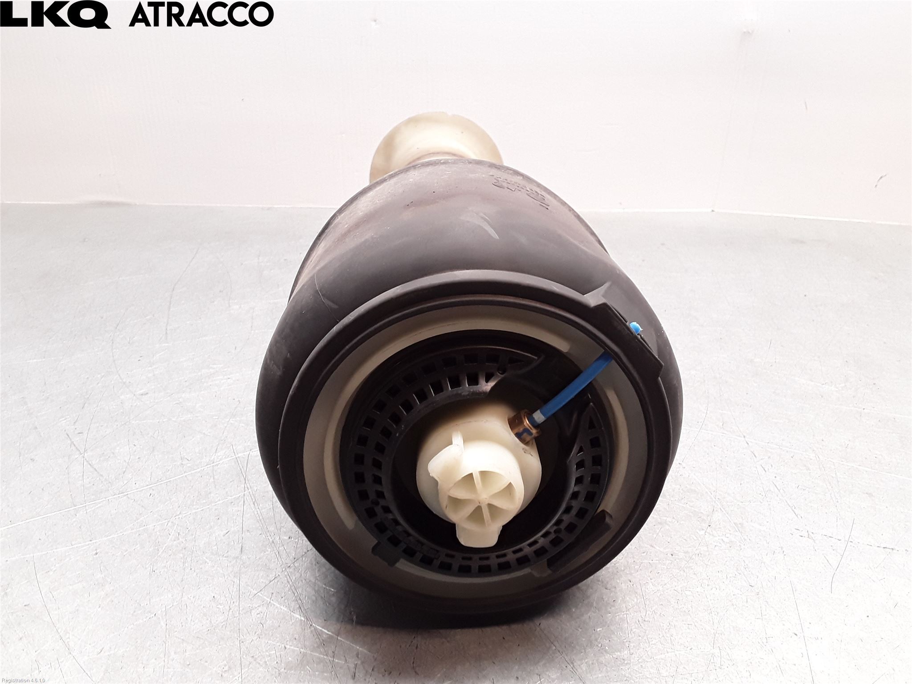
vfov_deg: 49.7
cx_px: 456
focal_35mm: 28
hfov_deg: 63.4
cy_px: 342
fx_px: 738
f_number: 1.9
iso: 100
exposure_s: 1/50
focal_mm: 2.91
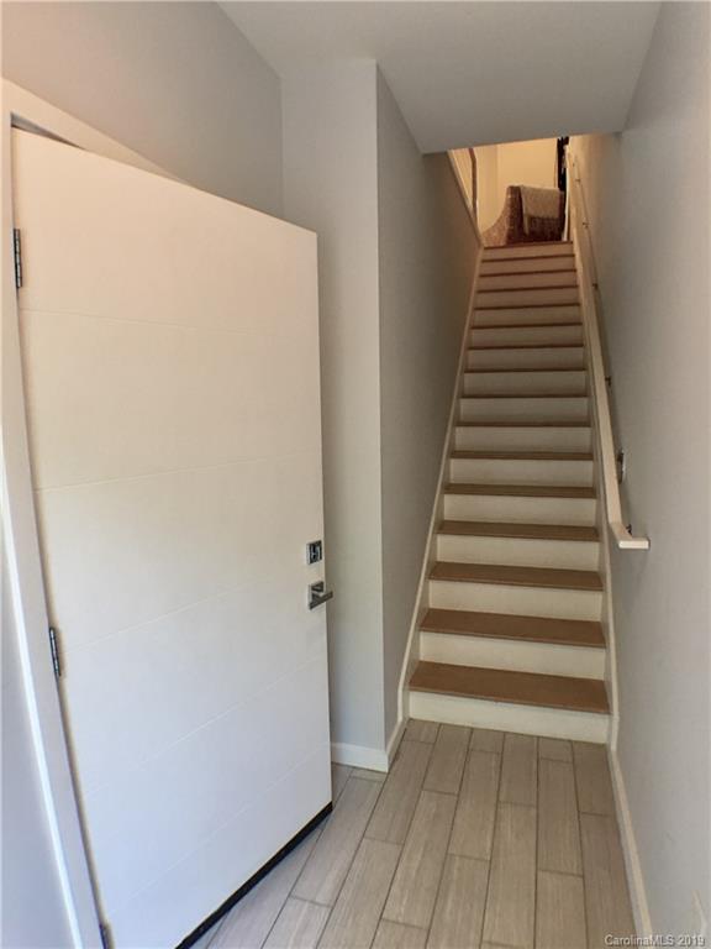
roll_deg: +1.4
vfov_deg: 61.7
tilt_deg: -6.5
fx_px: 794
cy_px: 474
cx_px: 356
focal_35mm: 29
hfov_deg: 48.2
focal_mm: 4.15
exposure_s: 1/15
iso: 64
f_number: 2.2
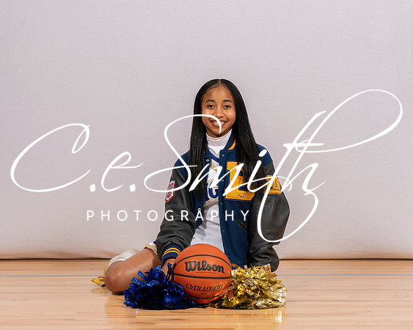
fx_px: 1195
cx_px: 205
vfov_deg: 15.7
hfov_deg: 19.6
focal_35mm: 98
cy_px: 160
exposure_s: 1/250
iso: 400
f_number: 8
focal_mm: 70
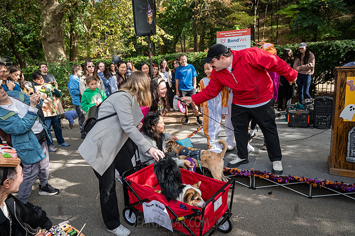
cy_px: 118
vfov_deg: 53.1
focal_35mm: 24
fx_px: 237
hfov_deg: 73.8
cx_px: 178
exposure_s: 1/1600
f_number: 4
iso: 1000
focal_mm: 24
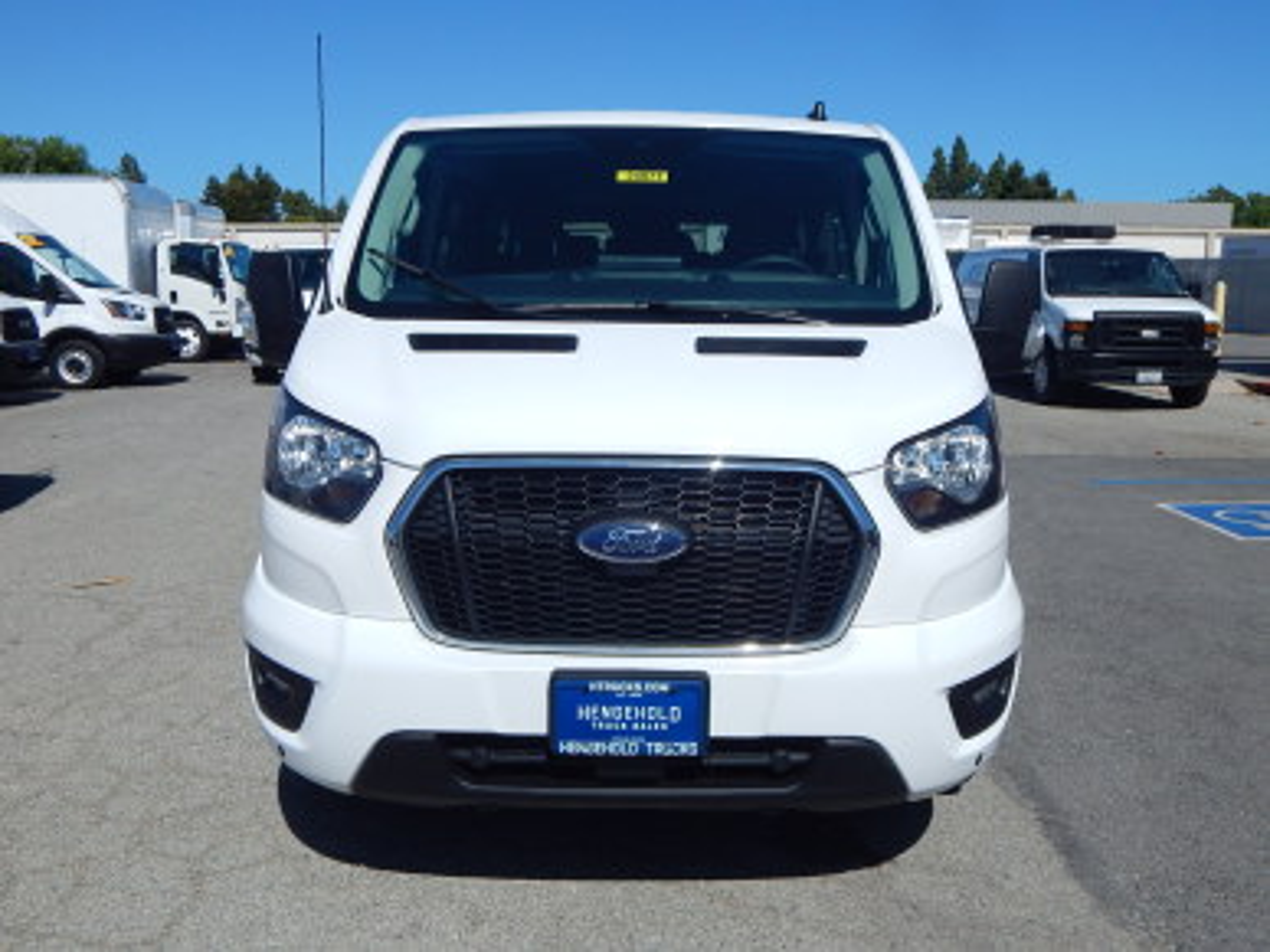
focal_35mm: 31
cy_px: 476
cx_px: 635
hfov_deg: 58.4
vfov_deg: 45.4
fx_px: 1137
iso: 125
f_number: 6.5
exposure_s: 1/1000
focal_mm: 5.6
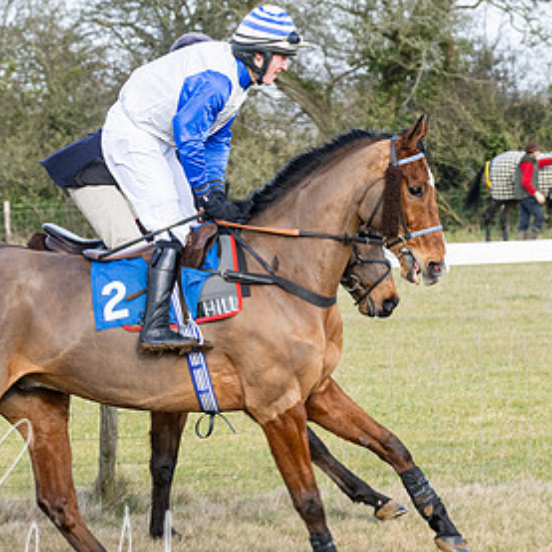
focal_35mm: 314
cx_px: 263
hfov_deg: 5.6
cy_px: 375
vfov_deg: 5.6
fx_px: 5665
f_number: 5
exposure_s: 1/1000
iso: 400
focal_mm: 84
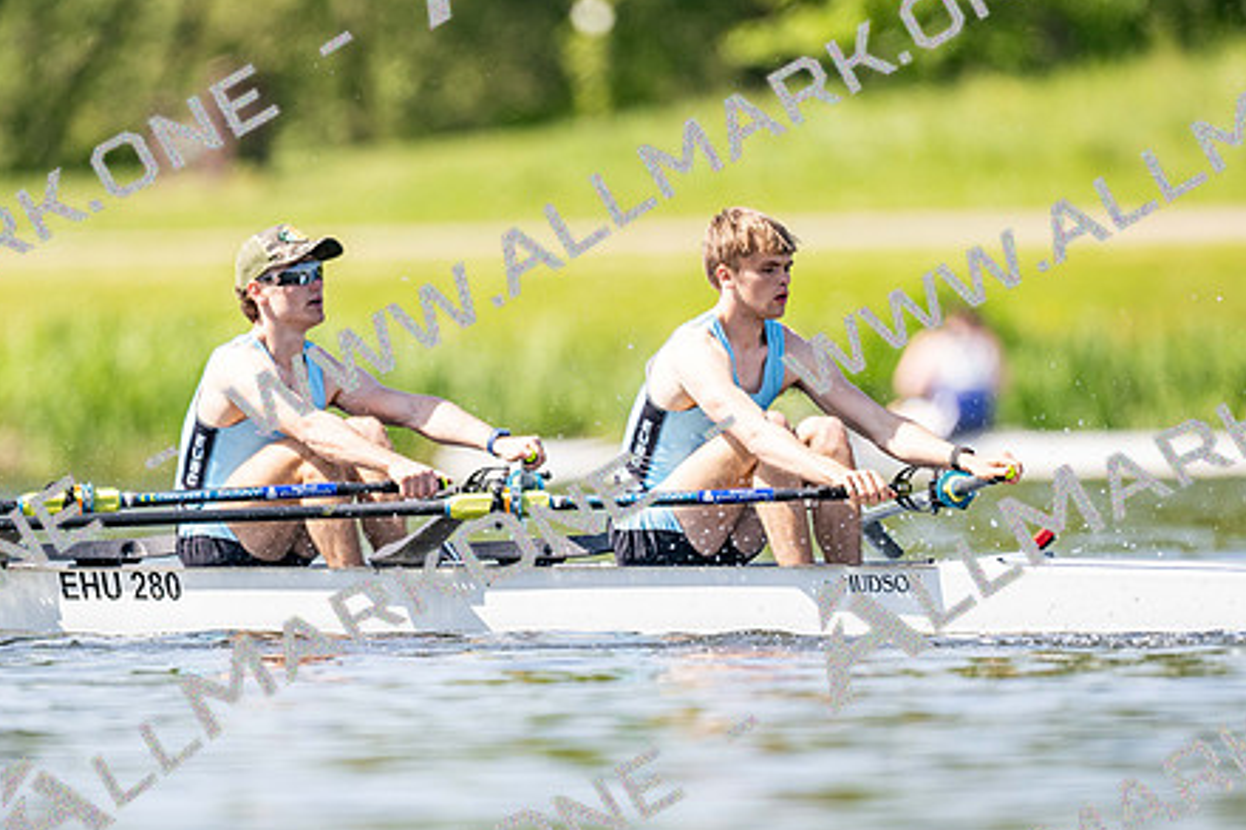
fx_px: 27400
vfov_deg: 1.7
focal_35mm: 792
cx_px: 575
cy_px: 443
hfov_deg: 2.6
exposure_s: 1/2500
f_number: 4
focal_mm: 600
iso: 500
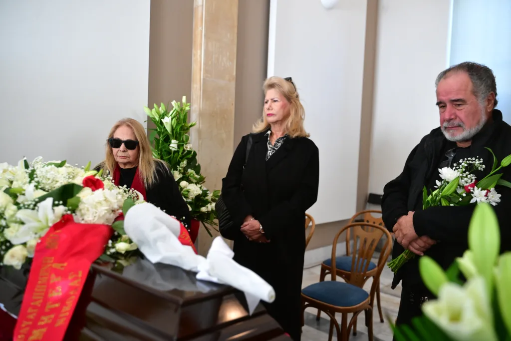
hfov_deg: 61.9
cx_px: 256
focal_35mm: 30
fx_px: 426
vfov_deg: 43.6
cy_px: 170
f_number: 3.2
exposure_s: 1/500
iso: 6400
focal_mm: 30
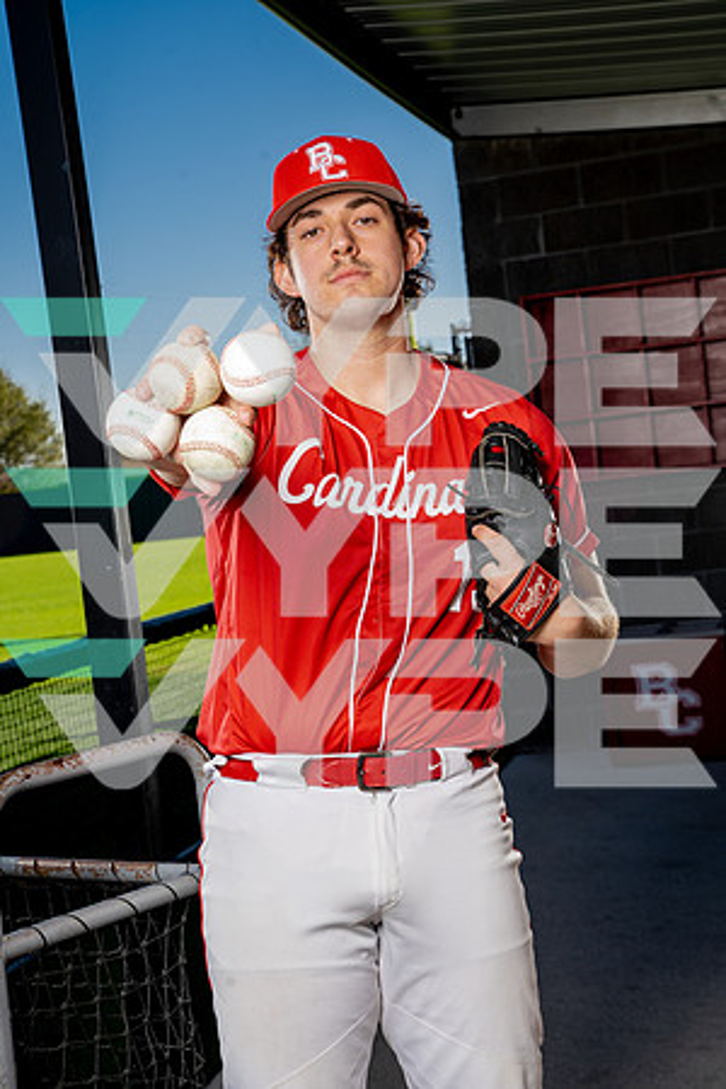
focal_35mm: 67
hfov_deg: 20.3
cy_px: 544
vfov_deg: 30.1
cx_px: 363
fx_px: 2027
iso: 200
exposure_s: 1/250
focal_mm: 67
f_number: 9
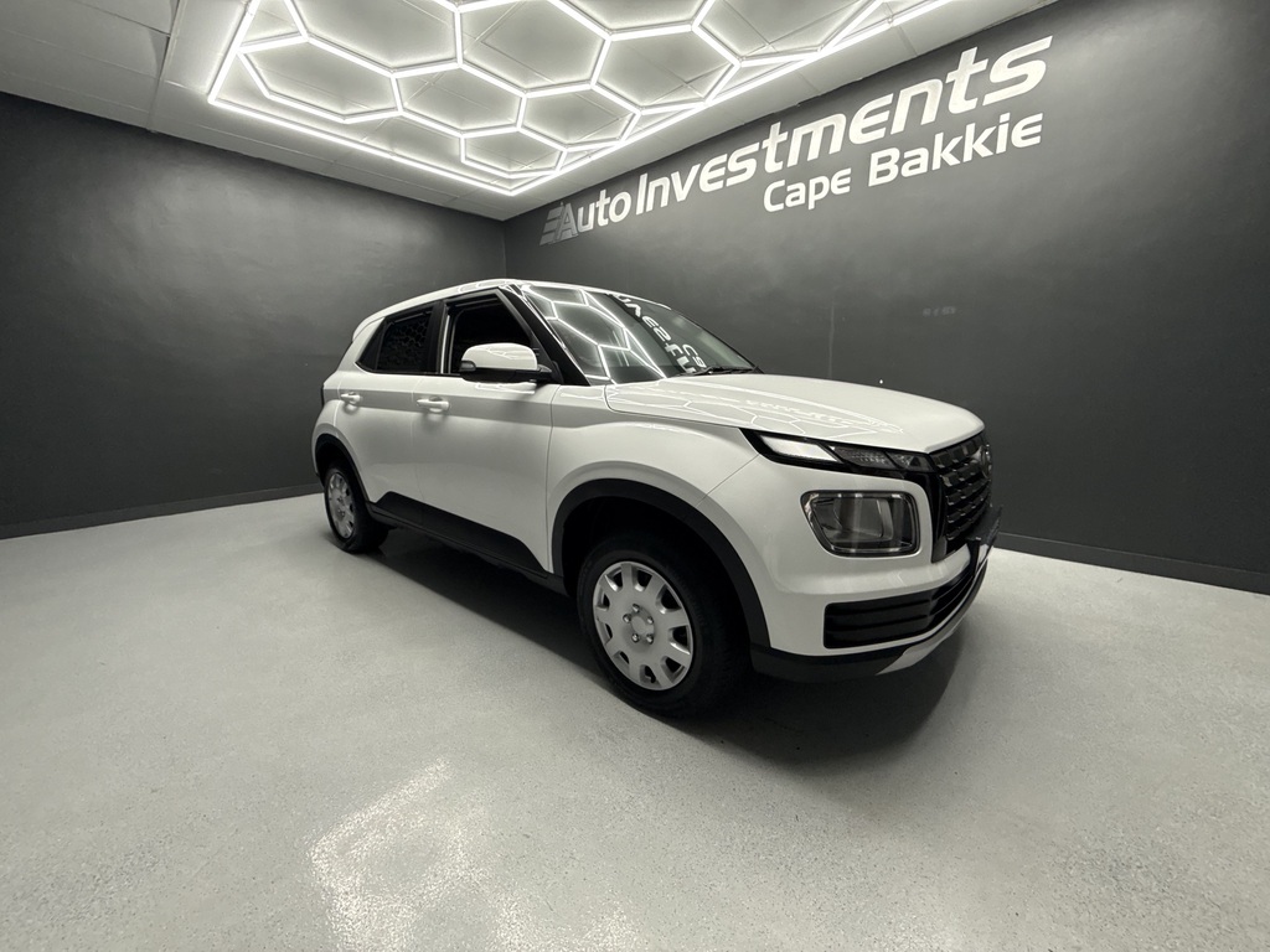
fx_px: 514
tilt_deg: -9.5
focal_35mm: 14
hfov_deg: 102.1
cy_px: 476
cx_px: 635
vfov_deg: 85.7
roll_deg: +0.9
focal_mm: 2.22
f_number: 2.2
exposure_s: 1/99
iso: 160
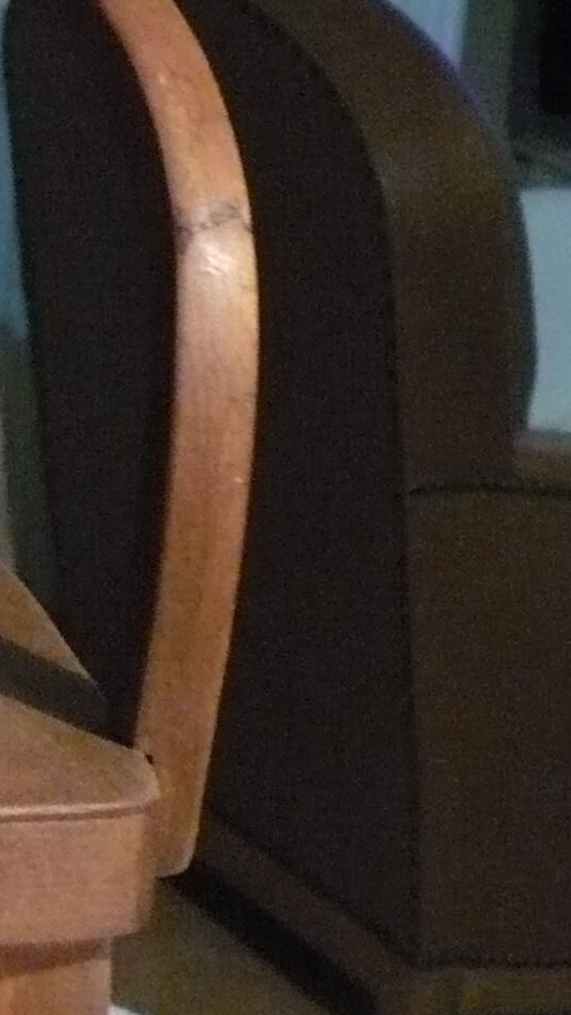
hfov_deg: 8.7
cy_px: 782
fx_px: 3524
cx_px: -595
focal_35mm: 131
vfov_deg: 16.3
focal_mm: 6.1
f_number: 2.8
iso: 400
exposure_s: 1/20
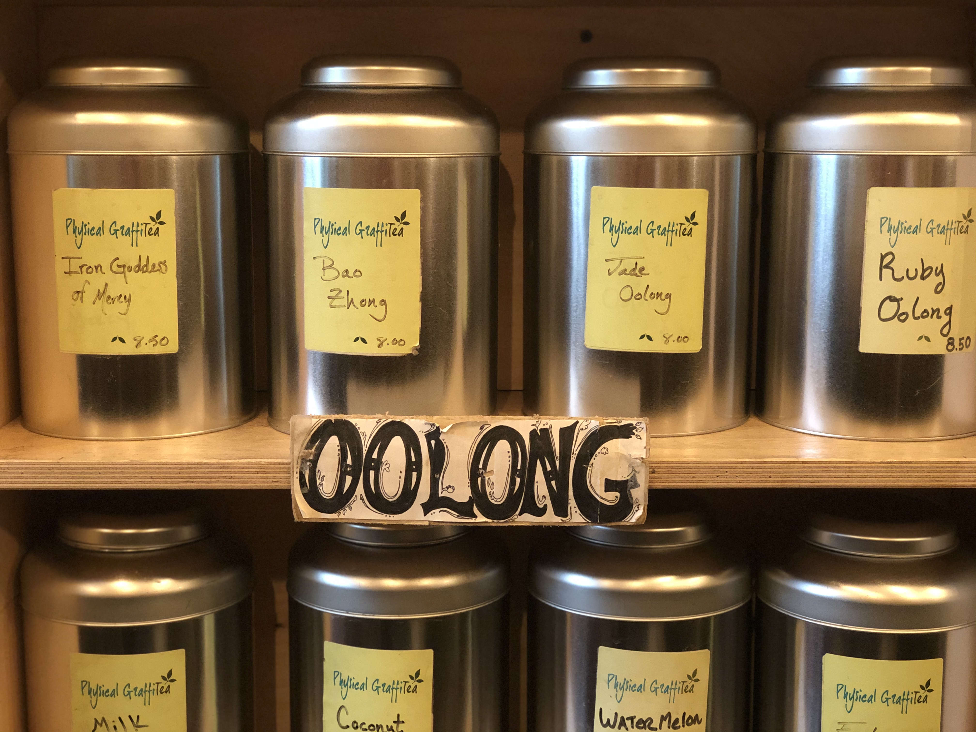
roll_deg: +0.5
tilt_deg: -9.0
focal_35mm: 52
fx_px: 1466
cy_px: 366
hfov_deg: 36.8
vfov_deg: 28.0
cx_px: 488
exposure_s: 1/8
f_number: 2.4
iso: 200
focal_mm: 6
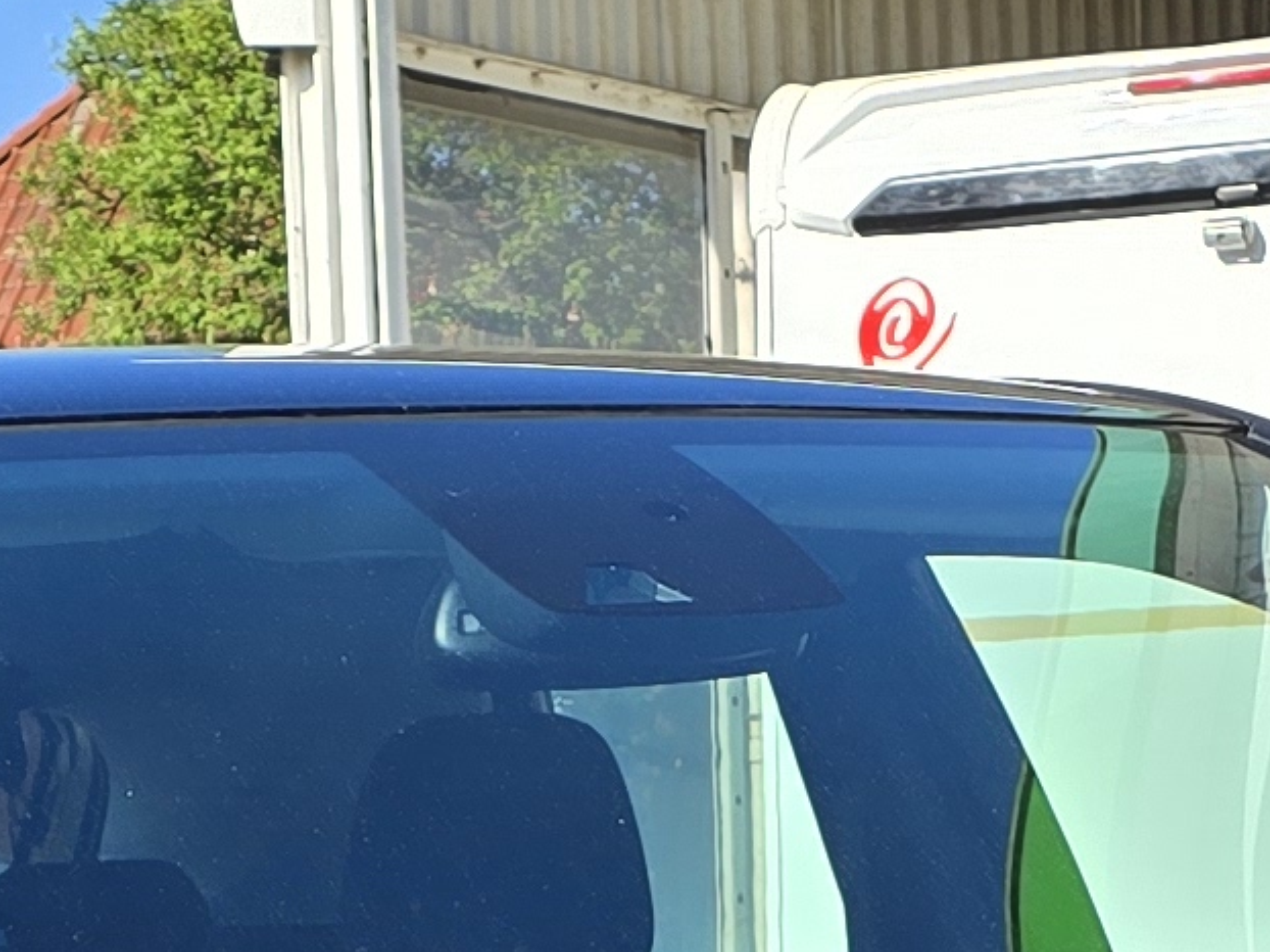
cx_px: 596
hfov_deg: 13.3
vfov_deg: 9.1
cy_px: 2225
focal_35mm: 148
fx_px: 5428
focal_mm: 6.3
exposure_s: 1/582
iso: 12
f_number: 1.7
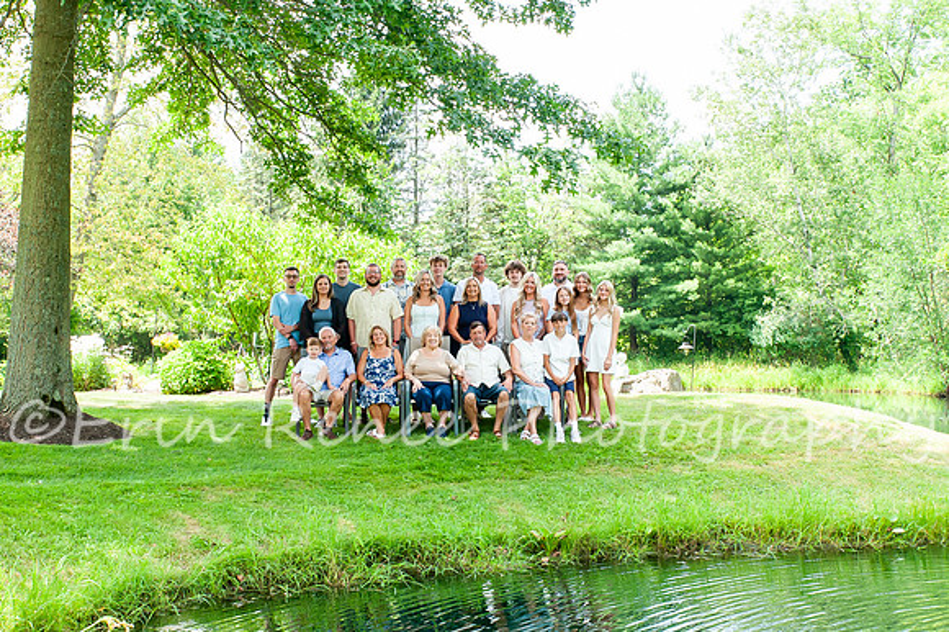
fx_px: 1344
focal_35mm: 51
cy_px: 264
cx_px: 487
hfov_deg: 38.9
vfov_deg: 26.4
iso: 800
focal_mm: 35
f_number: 14
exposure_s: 1/100
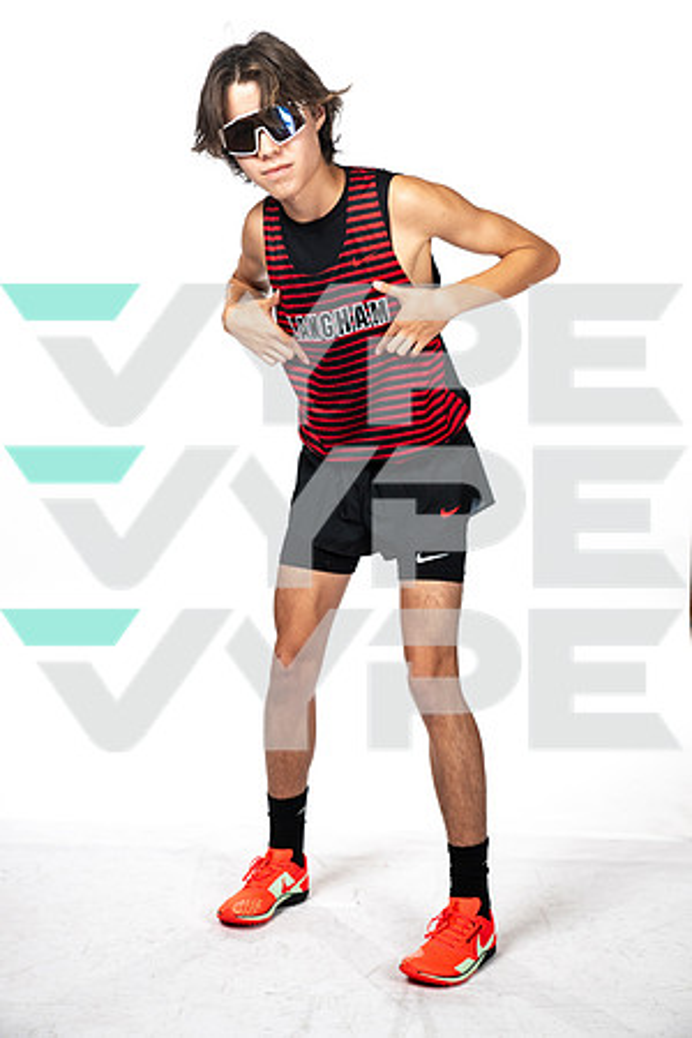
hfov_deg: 24.2
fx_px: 1615
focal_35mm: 56
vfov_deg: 35.6
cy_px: 519
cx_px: 346
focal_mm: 56
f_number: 7.1
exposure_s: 1/320
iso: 400
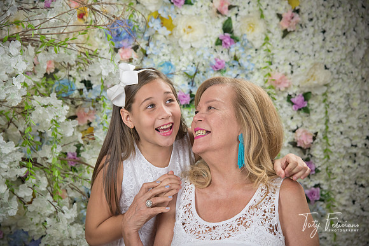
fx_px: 943
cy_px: 123
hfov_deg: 22.1
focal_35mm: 92
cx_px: 184
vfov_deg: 14.9
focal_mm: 92
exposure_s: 1/125
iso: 1250
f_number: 5
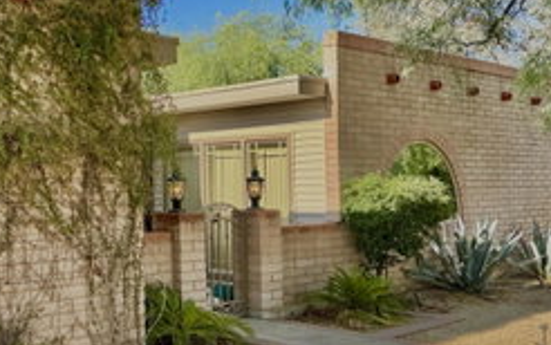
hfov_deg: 36.2
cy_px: 150
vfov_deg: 24.4
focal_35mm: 53
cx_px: 72
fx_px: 796
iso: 80
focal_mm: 6.76
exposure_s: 1/1261
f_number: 1.78
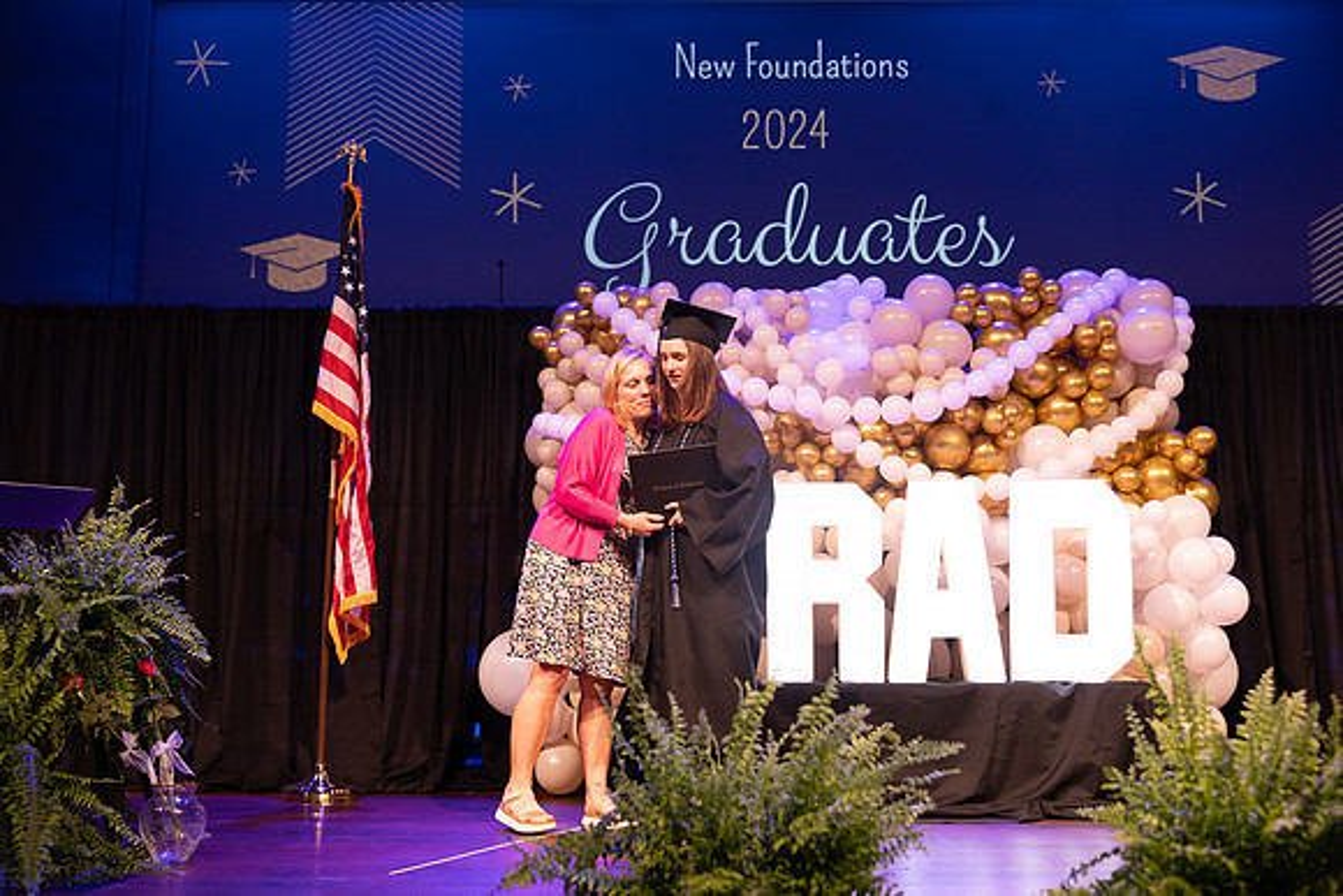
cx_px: 672
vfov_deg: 35.1
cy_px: 448
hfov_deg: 50.7
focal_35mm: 38
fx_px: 1418
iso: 1600
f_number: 4
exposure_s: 1/200
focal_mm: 38
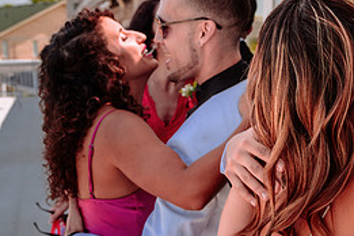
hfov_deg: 33.5
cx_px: 245
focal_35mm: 59
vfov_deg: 22.9
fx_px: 580
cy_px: 150
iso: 320
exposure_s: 1/640
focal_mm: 26
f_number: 4.5
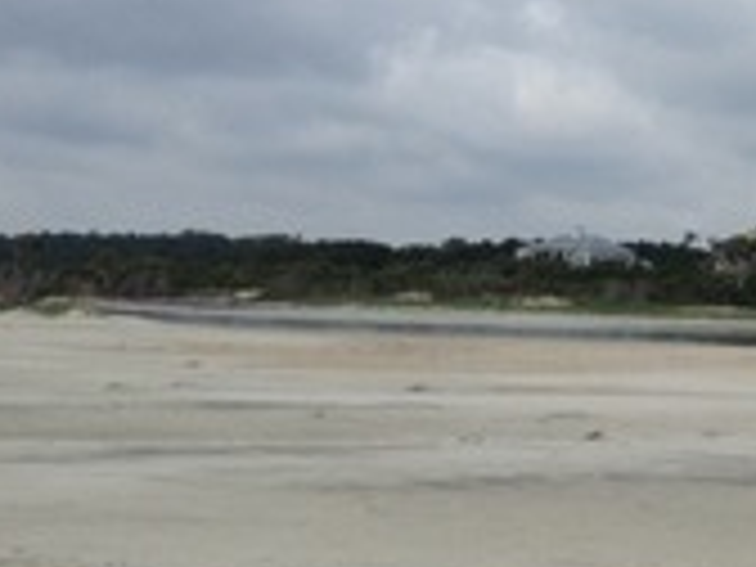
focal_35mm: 104
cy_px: -34
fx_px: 2271
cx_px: 999
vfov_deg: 14.0
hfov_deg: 17.6
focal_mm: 4.28
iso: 64
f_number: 2.4
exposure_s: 1/2404
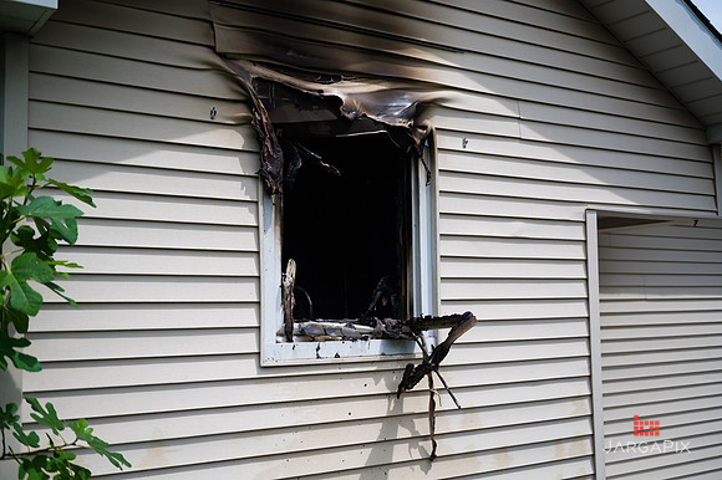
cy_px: 240
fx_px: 842
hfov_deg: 46.4
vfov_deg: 31.9
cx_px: 361
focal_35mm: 42
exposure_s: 1/4000
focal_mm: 42
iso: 200
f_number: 3.2
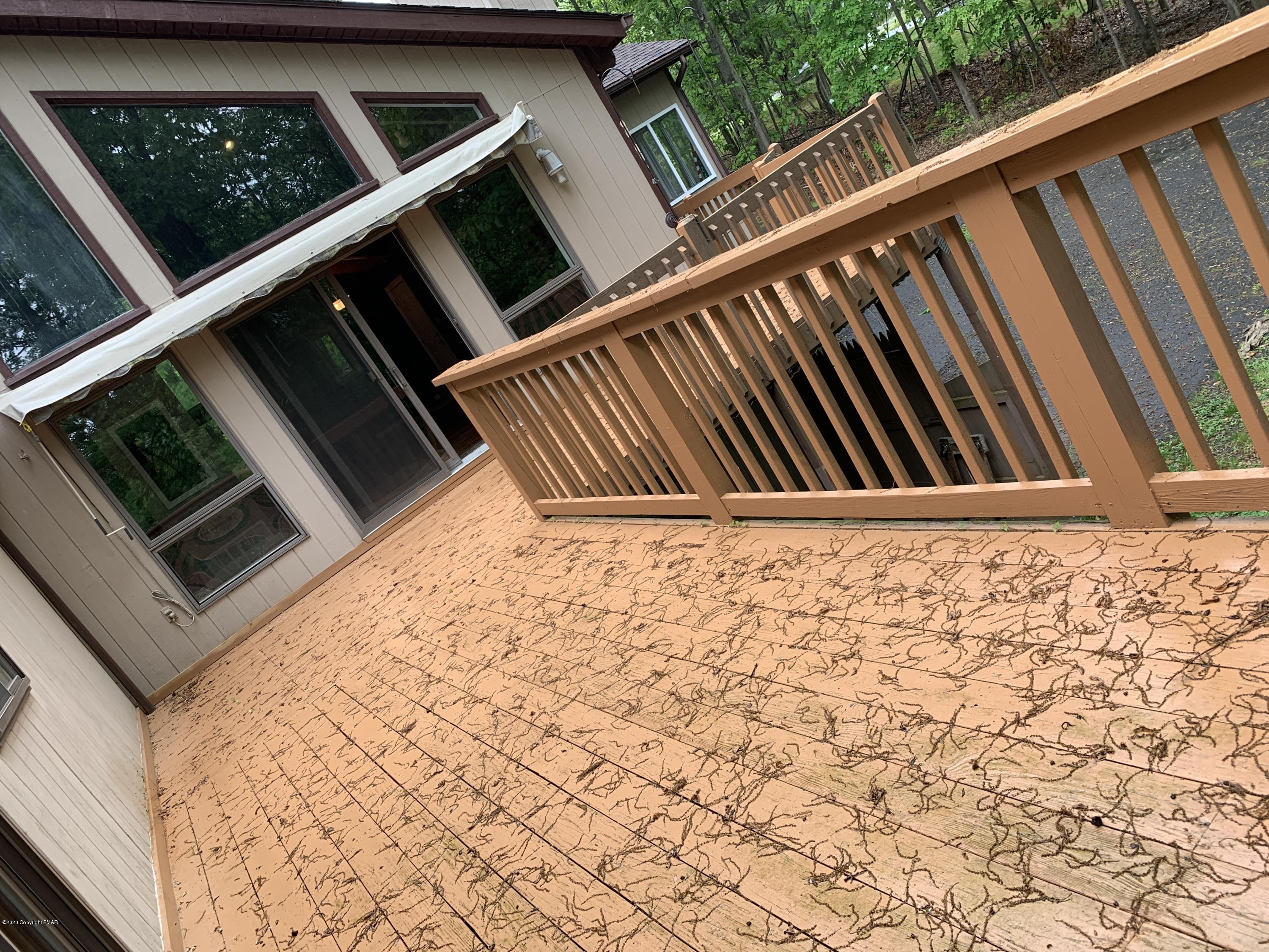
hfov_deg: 67.3
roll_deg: +33.2
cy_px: 476
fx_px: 953
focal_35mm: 26
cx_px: 634
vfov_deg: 53.1
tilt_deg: -13.8
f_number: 1.8
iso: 32
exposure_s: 1/121
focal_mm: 4.25
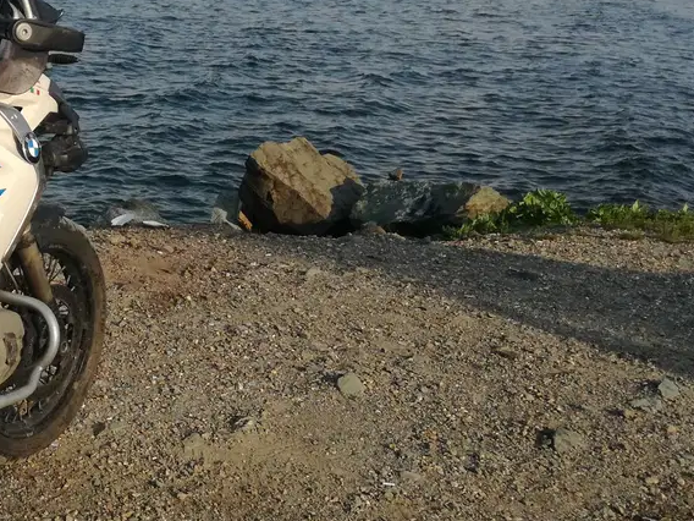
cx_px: 53
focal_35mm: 57
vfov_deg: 25.5
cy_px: 172
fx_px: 1143
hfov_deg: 31.9
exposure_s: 1/1020
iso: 50
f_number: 2
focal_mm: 3.79
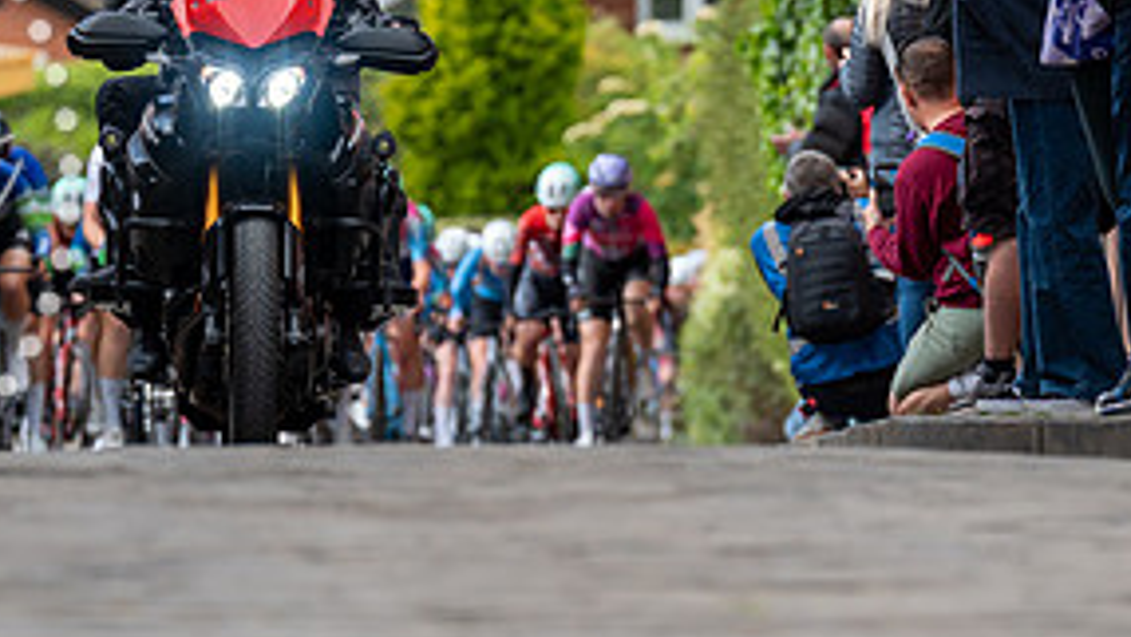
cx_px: 324
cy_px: -30
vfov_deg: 2.7
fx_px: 13408
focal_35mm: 447
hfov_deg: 4.8
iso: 500
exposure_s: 1/1000
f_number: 4
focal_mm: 200
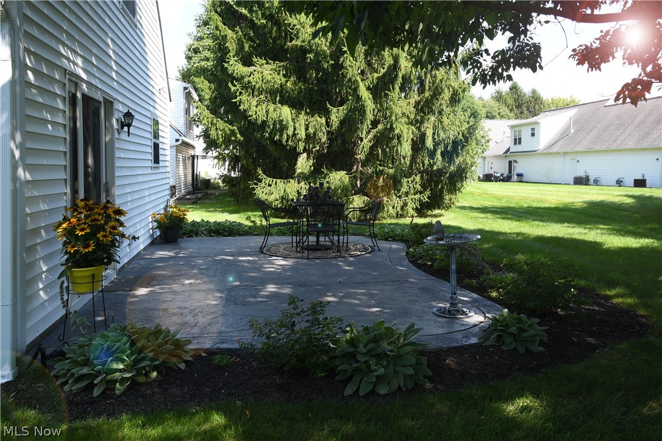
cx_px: 331
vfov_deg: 43.6
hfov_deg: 61.9
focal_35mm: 30
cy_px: 220
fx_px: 552
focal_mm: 20
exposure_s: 1/60
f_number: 6.7
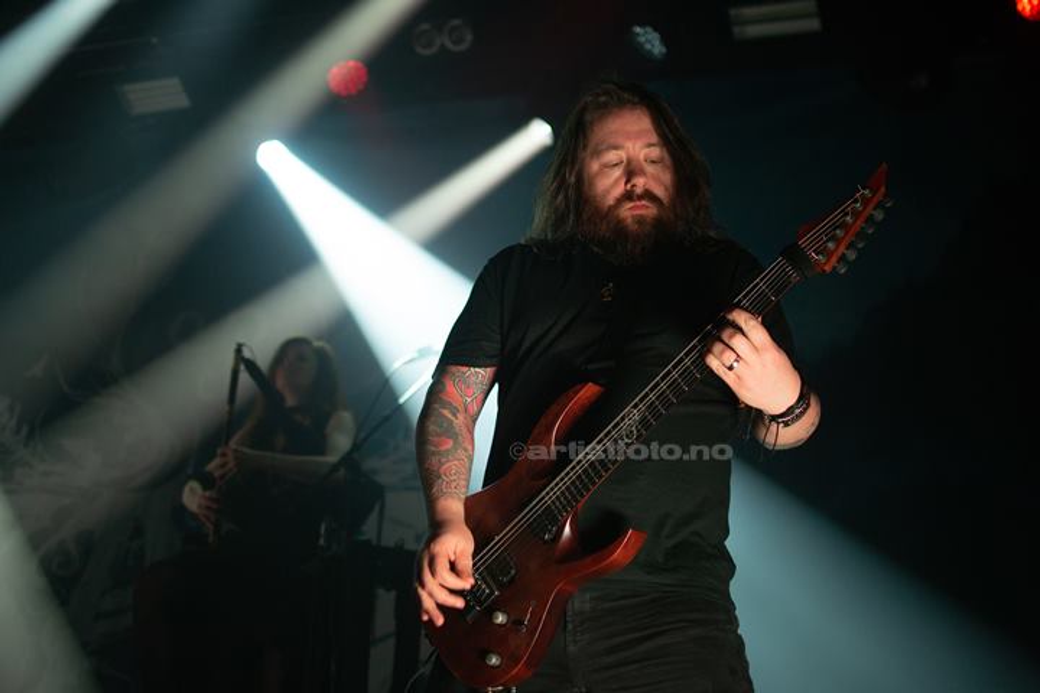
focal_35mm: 52
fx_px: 1517
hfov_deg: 37.9
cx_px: 520
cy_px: 346
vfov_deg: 25.8
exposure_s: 1/400
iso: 320
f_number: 1.8
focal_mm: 35
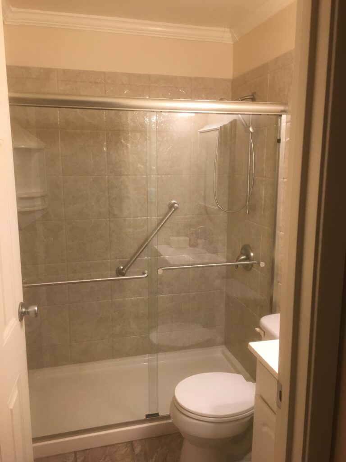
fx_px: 386
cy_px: 231
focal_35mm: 29
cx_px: 173
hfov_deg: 48.2
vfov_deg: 61.7
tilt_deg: -10.5
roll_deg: +0.8
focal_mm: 4.15
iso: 80
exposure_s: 1/30
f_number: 2.2
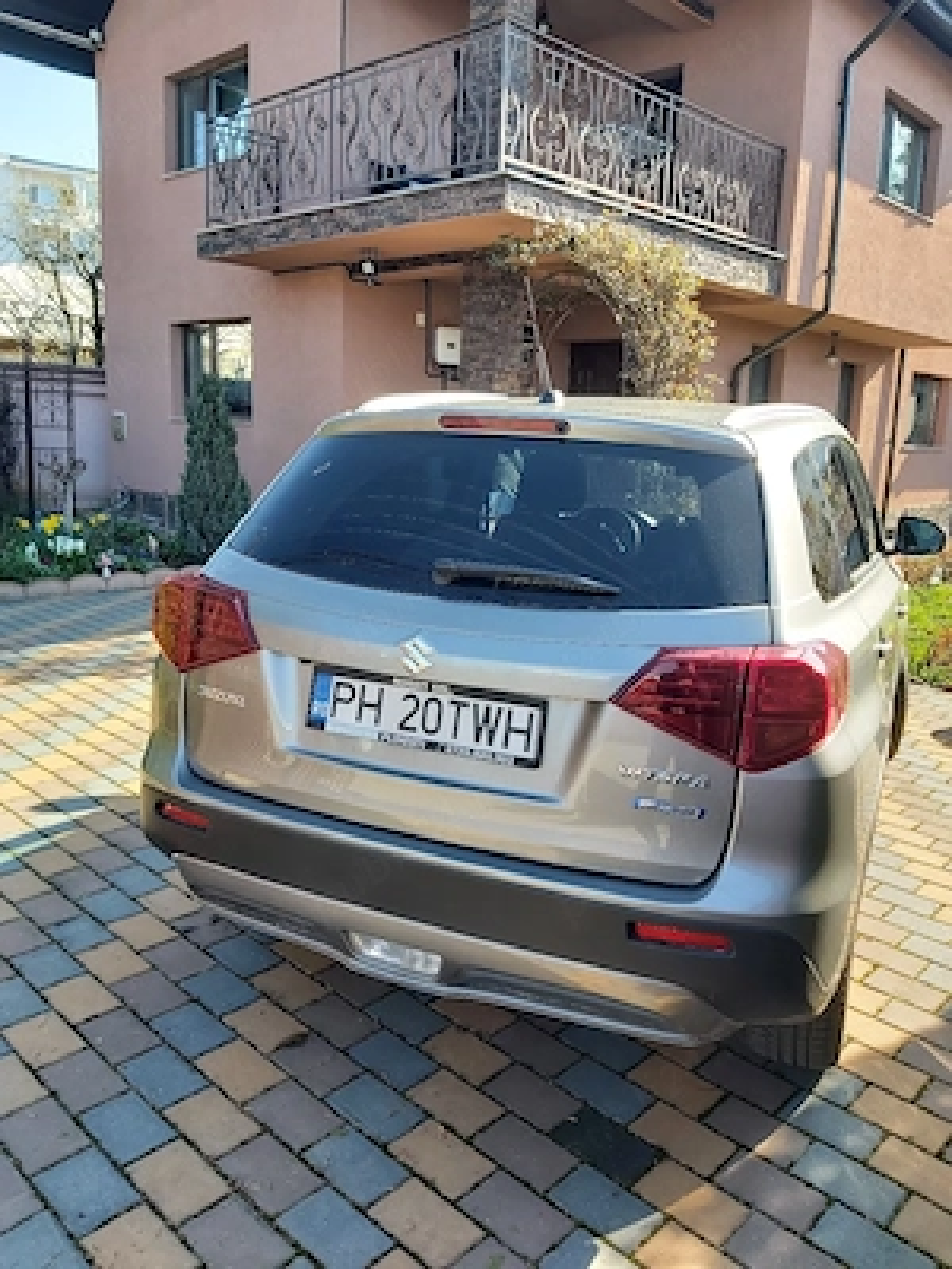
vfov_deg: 67.3
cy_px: 634
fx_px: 953
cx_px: 476
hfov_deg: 53.1
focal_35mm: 26
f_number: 1.7
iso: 64
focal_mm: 3.92
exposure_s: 1/286
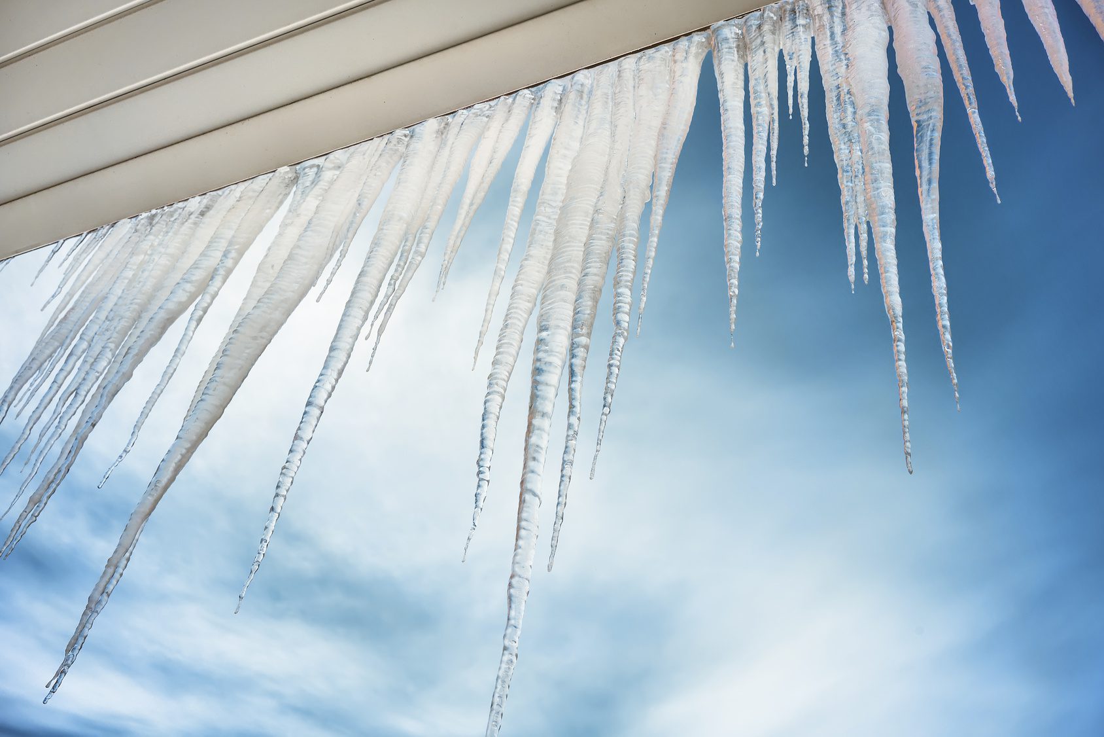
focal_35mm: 35
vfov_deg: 37.9
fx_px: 1073
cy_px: 368
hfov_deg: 54.4
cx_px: 552
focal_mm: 35
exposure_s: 1/320
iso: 100
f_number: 10
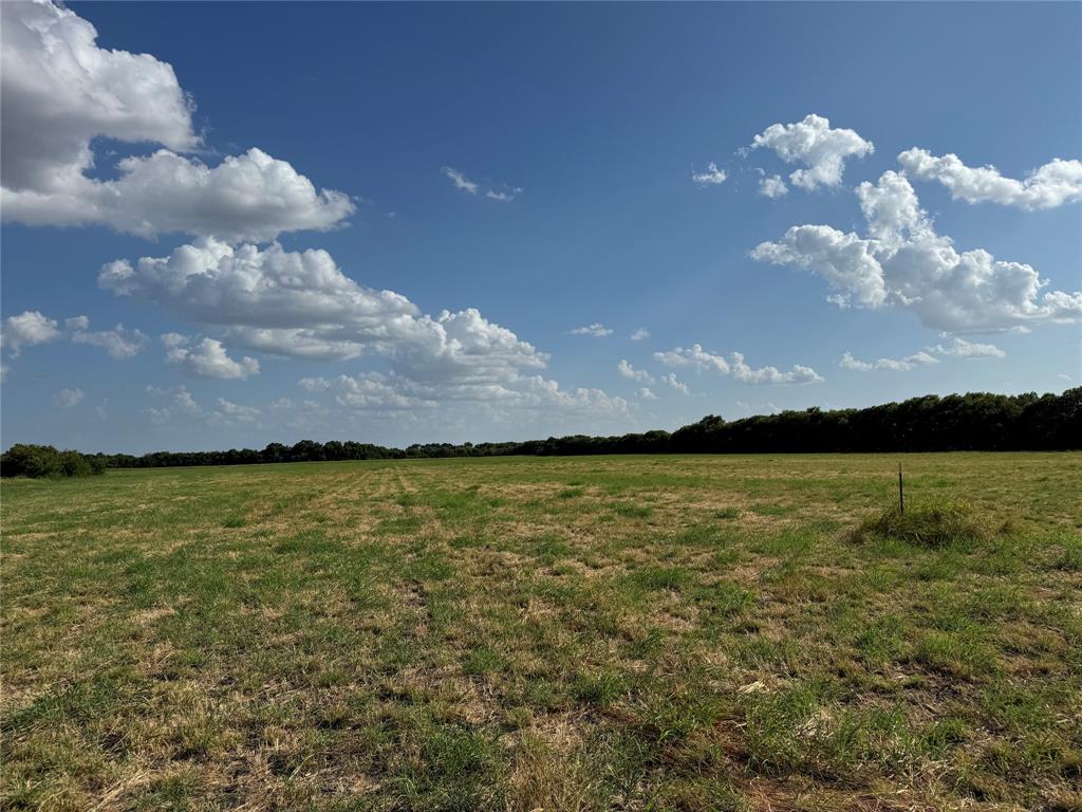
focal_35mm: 24
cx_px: 541
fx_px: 750
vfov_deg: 56.8
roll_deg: -1.3
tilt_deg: +6.5
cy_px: 406
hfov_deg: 71.6
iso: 80
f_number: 1.78
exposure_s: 1/10417
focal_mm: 6.76
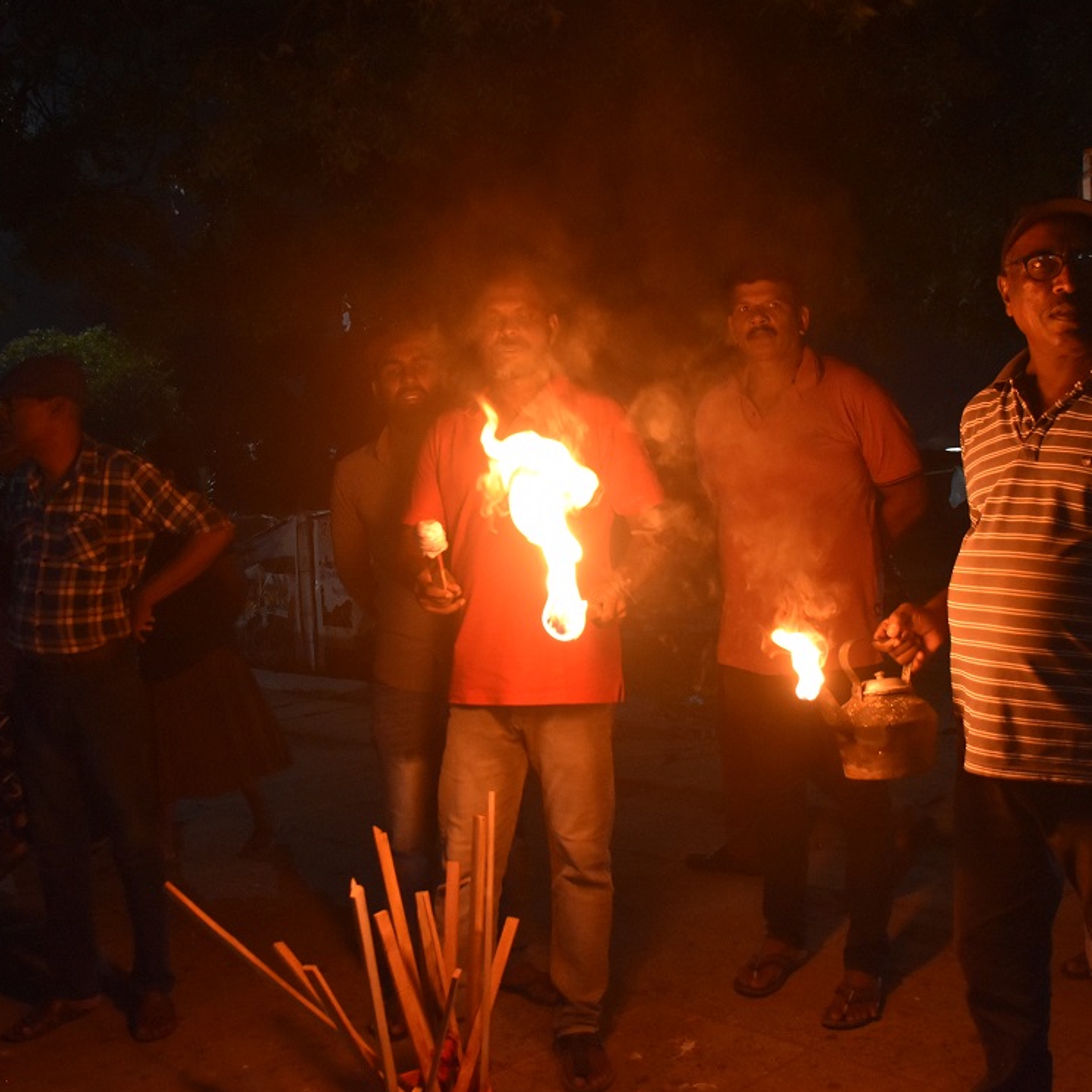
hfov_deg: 44.9
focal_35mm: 37
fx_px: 1321
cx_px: 534
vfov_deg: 44.9
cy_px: 524
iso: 2500
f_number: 3.5
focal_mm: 18
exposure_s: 1/60
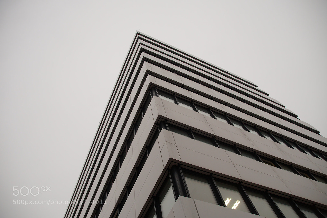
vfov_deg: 47.9
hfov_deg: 67.4
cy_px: 109
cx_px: 164
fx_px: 245
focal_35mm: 27
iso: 100
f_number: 4
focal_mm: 18
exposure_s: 1/60
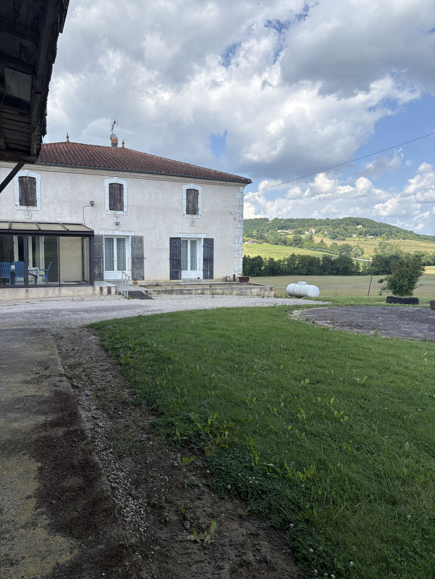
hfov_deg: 53.1
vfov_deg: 67.3
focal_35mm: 26
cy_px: 290
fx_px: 436
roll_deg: -0.8
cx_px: 218
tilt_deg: -4.0
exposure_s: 1/2865
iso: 50
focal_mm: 5.96
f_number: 1.6
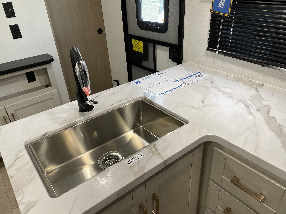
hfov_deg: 67.3
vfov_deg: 53.1
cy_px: 107
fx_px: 215
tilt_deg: -31.1
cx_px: 143
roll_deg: +2.6
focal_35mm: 26
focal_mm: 4.2
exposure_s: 1/112
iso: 125
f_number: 1.6
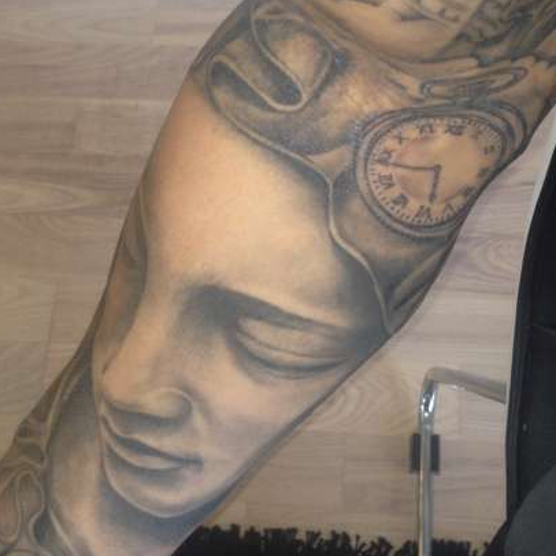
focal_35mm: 61
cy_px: 238
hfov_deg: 28.2
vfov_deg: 28.1
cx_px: 264
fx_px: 1108
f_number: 2.4
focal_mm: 4.28
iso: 100
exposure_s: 1/20
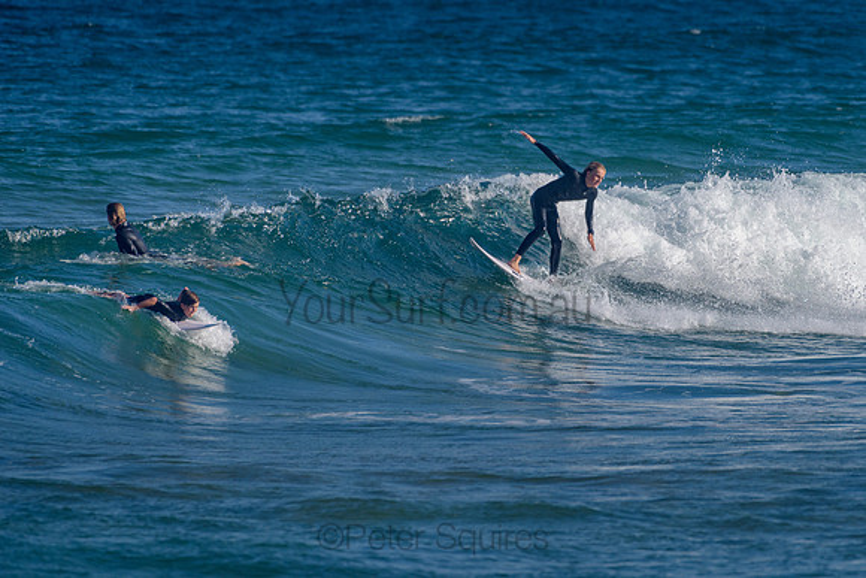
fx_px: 14725
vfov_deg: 2.2
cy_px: 224
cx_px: 523
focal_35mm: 612
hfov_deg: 3.4
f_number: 5.6
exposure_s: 1/2000
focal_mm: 500
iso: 140
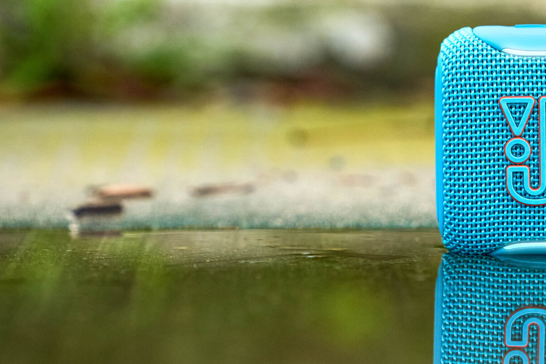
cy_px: 176
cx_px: 478
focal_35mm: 317
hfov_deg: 6.5
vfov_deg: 4.3
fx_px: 4809
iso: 800
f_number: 3.2
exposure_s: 1/1250
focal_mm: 150
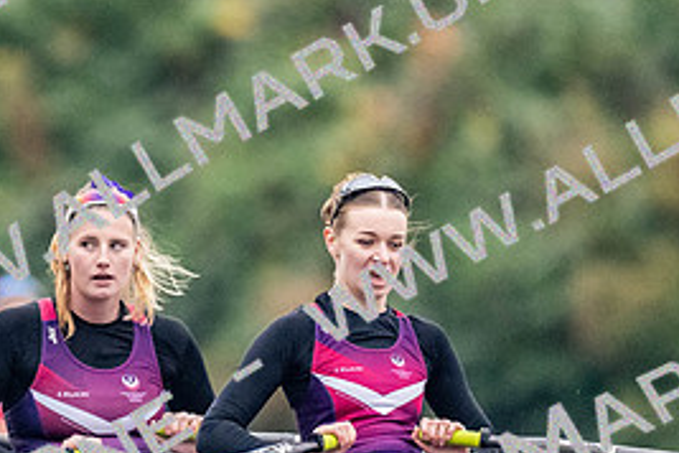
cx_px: 117
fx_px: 36871
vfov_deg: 0.7
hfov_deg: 1.1
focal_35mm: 1955
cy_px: 384
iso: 3600
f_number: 4
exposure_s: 1/2500
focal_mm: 600
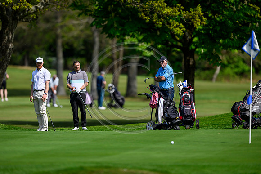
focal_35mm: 400
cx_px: 130
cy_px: 87
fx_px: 2901
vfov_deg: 3.4
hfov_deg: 5.2
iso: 500
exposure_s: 1/6400
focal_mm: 400
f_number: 3.5
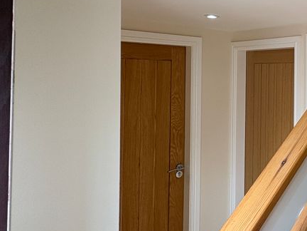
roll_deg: -0.4
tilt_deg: +1.3
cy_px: 70
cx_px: 360
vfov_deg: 39.0
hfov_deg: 39.0
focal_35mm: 36
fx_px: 319
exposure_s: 1/50
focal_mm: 2.22
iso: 125
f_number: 2.2
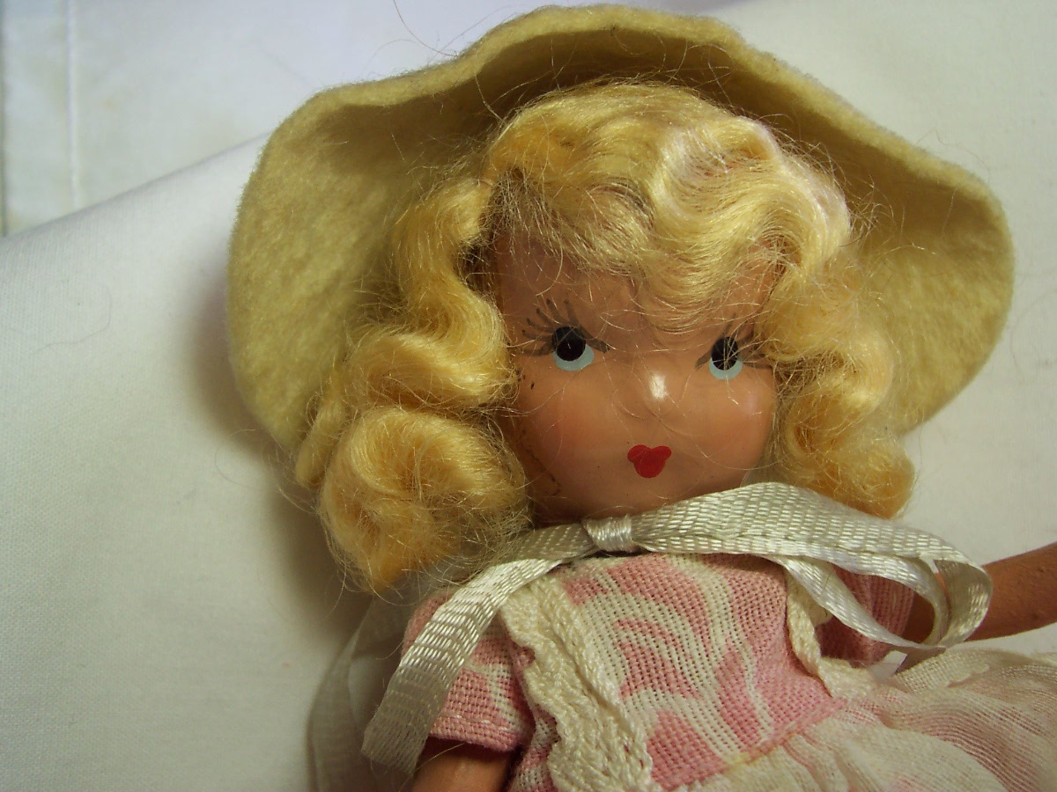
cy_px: 396
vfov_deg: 38.7
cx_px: 528
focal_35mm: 37
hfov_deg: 50.1
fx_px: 1130
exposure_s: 1/90
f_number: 2.8
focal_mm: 5.6
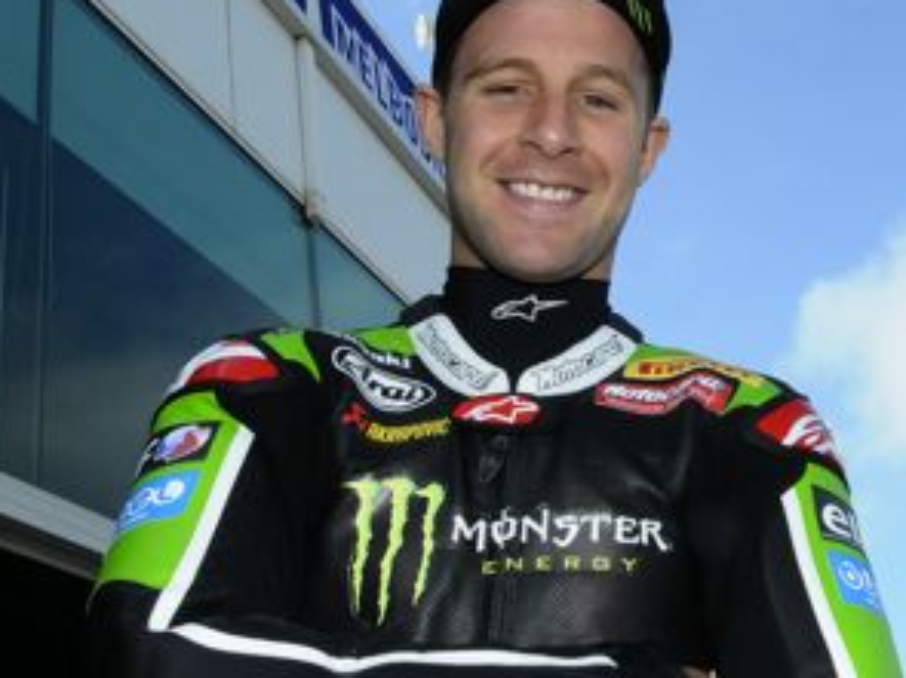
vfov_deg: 29.0
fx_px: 1308
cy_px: 250
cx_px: 676
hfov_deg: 37.3
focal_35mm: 50
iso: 800
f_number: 16
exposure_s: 1/400
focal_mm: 16
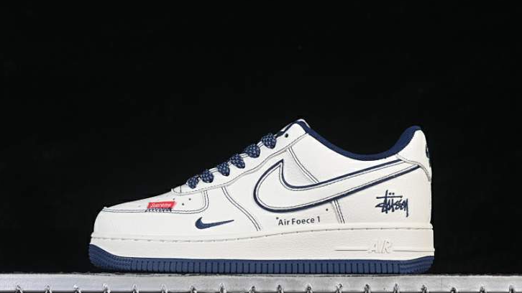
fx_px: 1093
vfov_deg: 15.3
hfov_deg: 26.9
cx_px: 260
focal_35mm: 79
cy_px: 164
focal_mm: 50
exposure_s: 1/80
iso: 160
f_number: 8
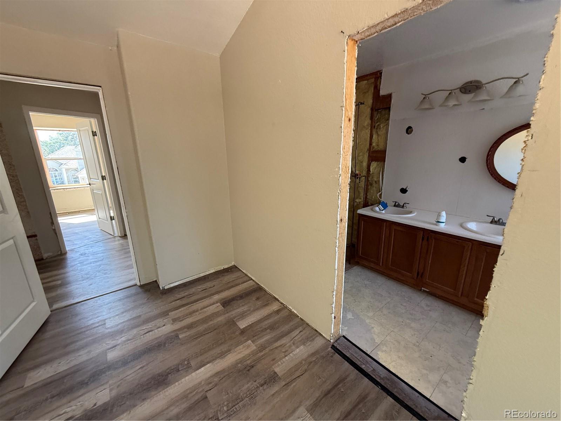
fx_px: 227
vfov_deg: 85.7
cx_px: 280
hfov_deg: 102.1
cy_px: 210
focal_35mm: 14
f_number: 2.2
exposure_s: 1/99
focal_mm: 2.22
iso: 250
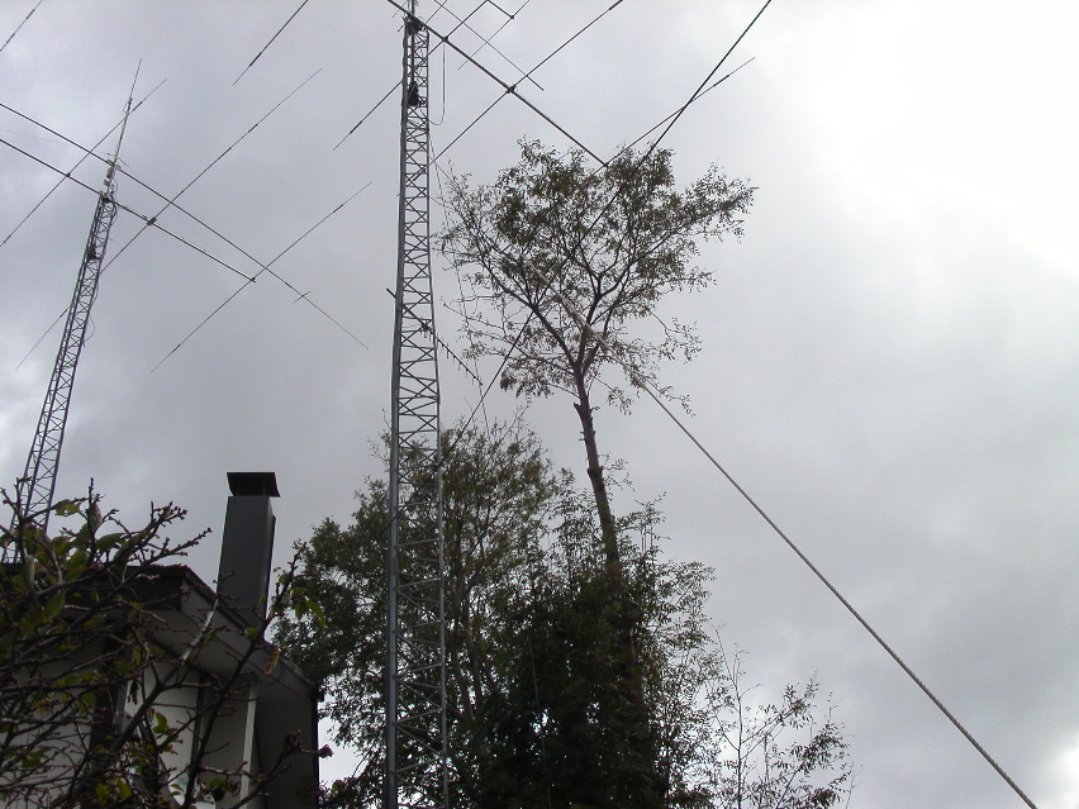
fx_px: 1184
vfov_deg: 37.7
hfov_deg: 49.0
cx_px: 540
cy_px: 404
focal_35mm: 38
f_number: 8
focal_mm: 7.8
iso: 100
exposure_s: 1/350
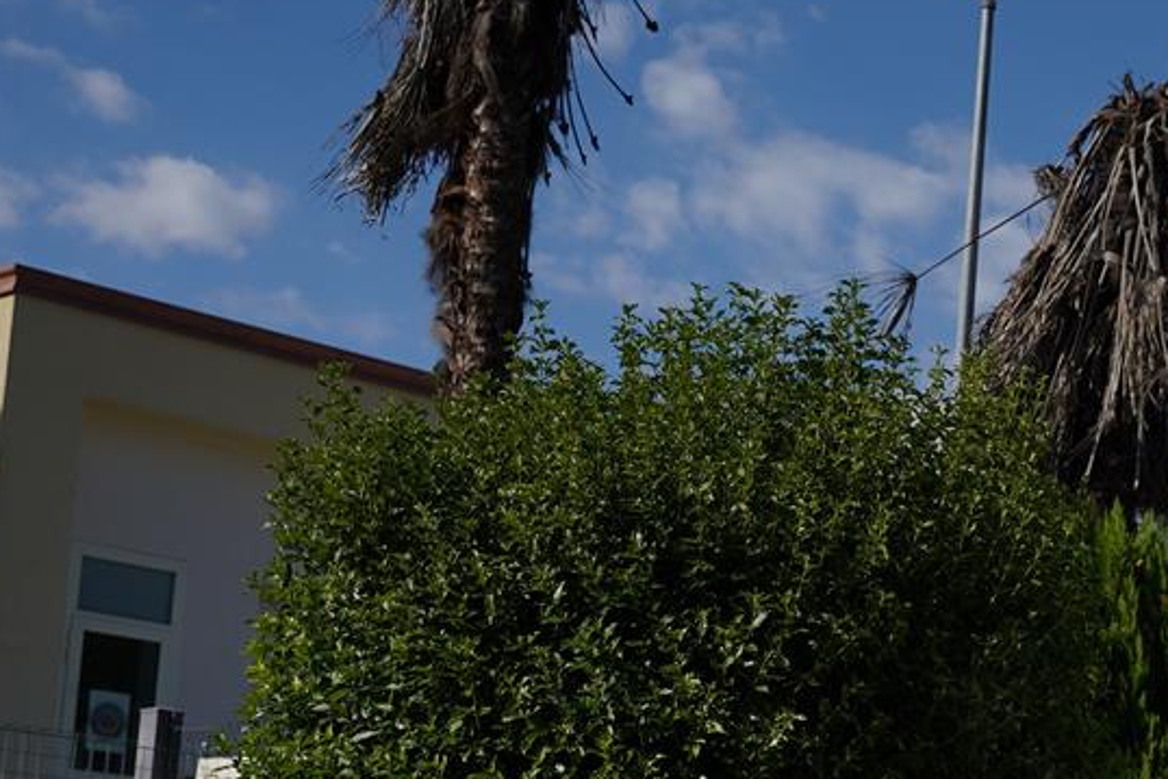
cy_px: 768
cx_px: 1298
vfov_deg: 14.8
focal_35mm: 91
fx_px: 2953
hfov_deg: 21.2
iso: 125
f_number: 4
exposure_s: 1/3200
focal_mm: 34
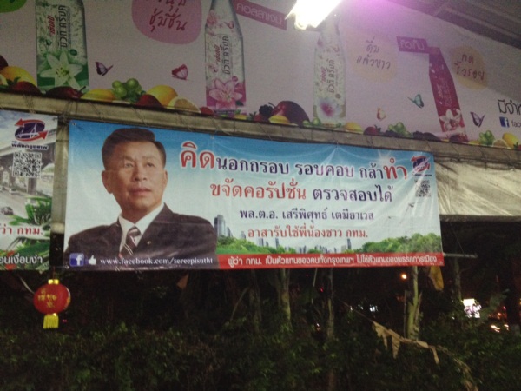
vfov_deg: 40.7
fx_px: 527
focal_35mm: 35
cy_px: 196
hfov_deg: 52.6
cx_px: 260
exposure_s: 1/20
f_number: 2.4
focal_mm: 4.28
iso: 320
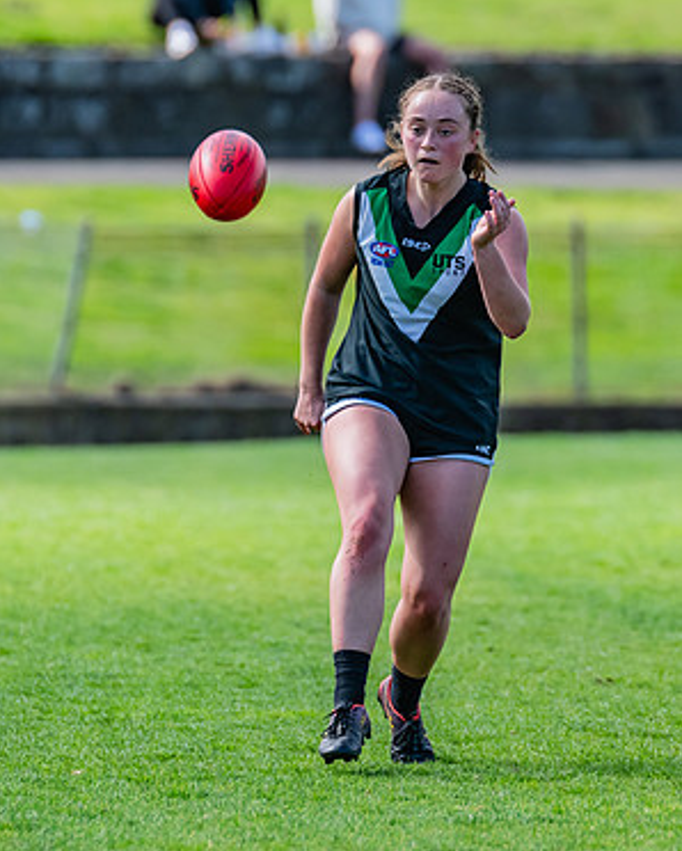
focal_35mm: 832
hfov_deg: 1.9
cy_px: 423
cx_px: 451
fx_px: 20975
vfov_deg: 2.3
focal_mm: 420
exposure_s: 1/1600
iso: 800
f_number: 5.6
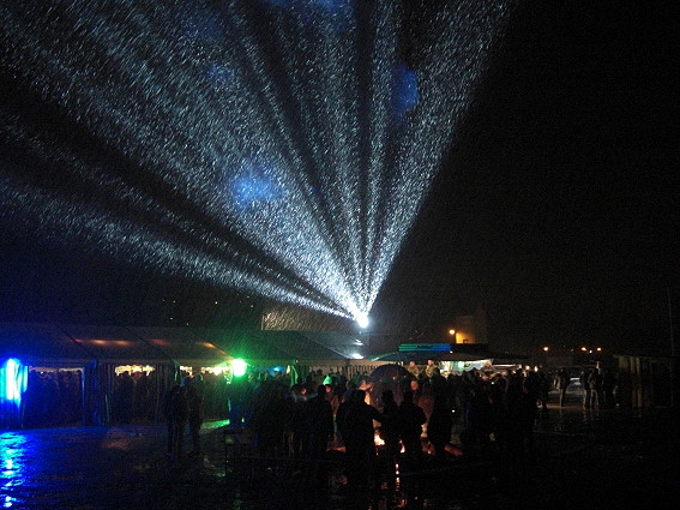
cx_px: 340
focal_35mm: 38
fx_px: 746
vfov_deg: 37.7
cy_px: 255
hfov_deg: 49.0
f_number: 2.8
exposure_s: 1/8
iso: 800
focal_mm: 7.9
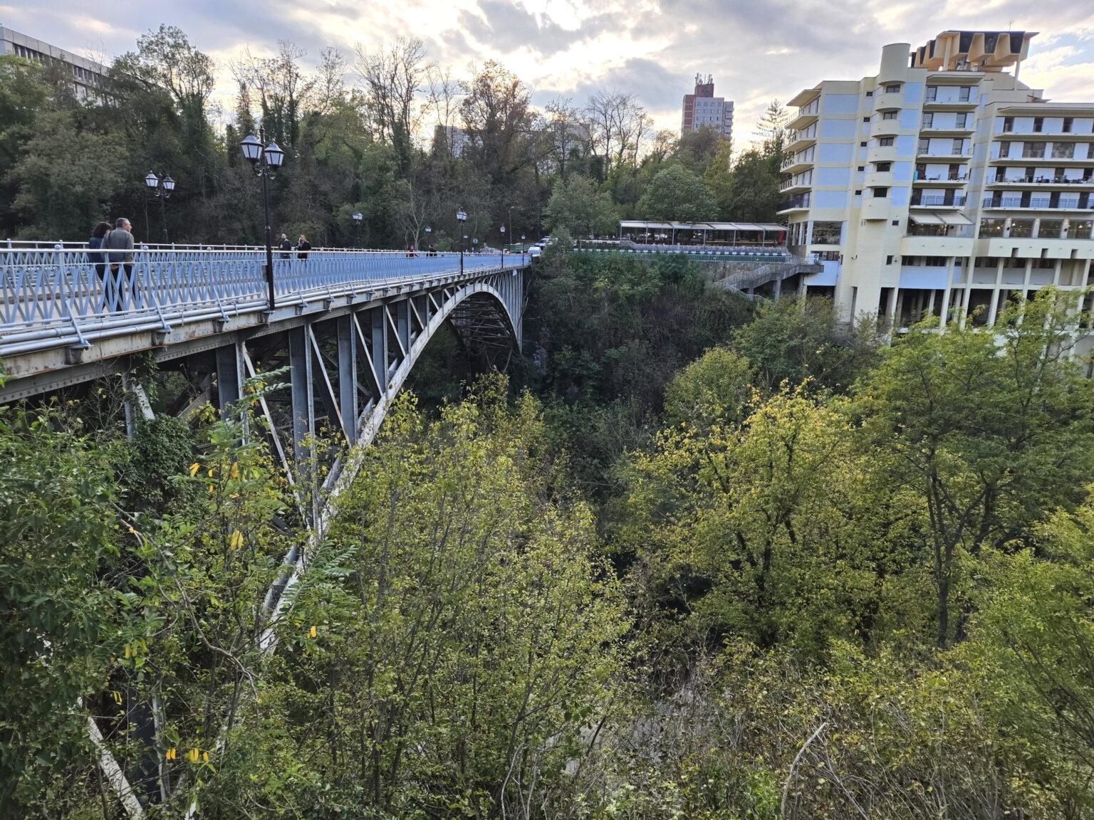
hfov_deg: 73.9
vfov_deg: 58.9
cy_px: 410
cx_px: 547
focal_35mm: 23
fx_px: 727
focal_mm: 5.4
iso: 80
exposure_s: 1/934
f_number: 1.8
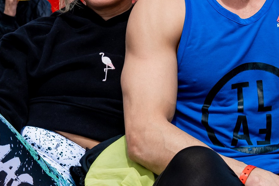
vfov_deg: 11.3
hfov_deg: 16.9
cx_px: 140
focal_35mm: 121
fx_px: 938
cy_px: 76
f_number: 4
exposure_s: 1/2000
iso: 160
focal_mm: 23
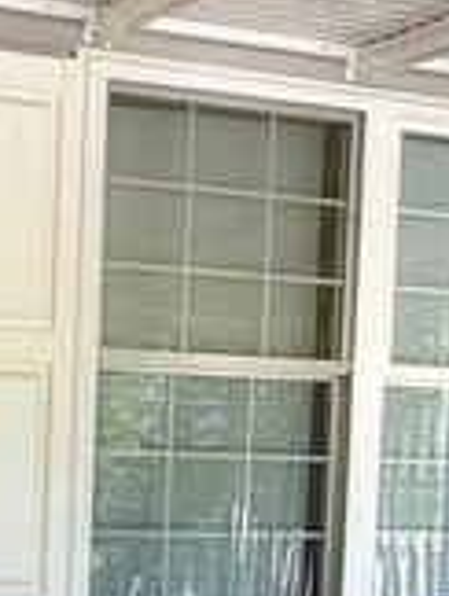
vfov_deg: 26.7
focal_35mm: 69
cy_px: 581
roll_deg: -0.6
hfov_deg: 17.9
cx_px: -317
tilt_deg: -3.3
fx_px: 1190
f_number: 2.2
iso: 64
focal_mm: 2.22
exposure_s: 1/196
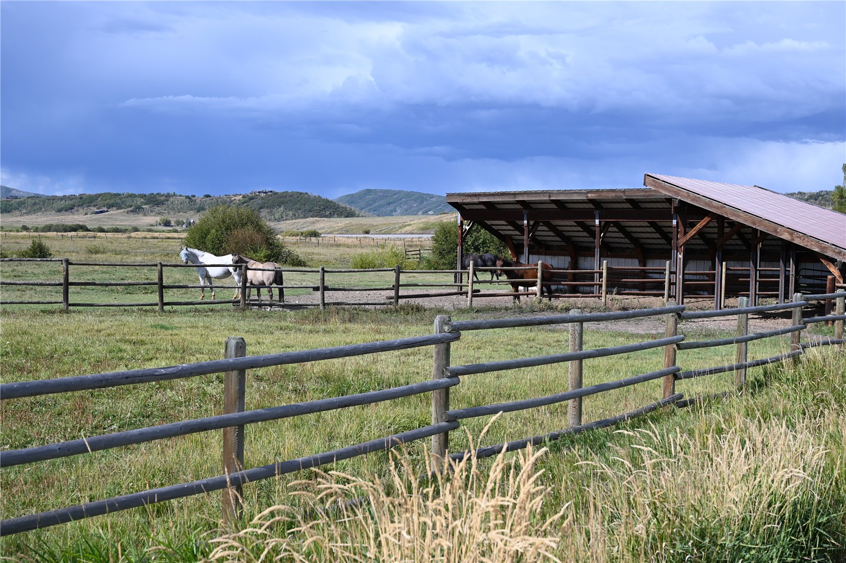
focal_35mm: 50
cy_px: 282
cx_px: 423
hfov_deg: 39.6
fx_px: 1174
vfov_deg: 26.9
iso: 100
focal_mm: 50
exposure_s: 1/400
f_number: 7.1
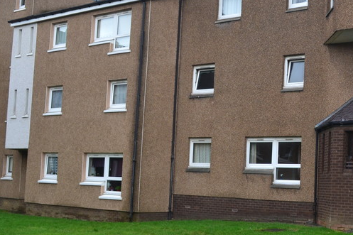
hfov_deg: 28.4
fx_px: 667
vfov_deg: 20.0
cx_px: 326
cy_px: 114
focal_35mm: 68
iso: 400
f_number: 7.1
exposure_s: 1/40
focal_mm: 22
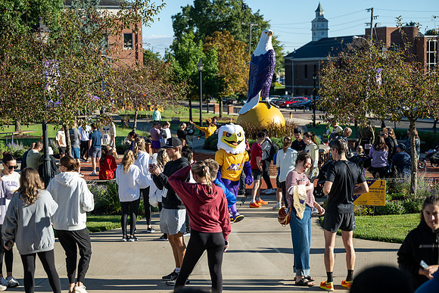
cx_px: 220
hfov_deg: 27.7
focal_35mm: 73
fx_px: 890
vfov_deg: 18.7
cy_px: 146
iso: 100
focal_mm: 73
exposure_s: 1/800
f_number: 3.2
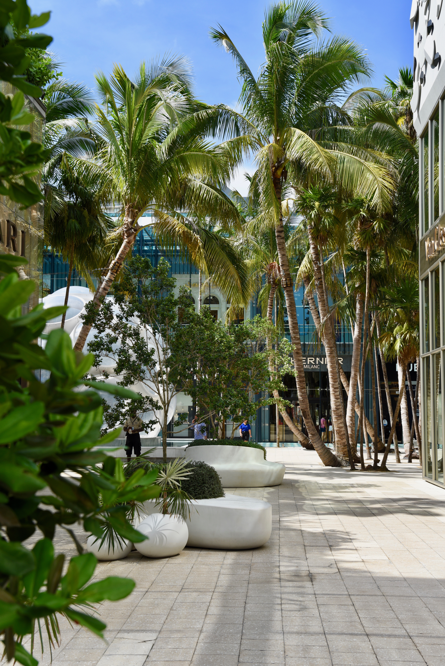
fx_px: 926
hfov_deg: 27.0
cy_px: 333
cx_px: 222
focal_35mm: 50
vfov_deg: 39.6
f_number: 10
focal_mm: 50
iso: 160
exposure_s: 1/250
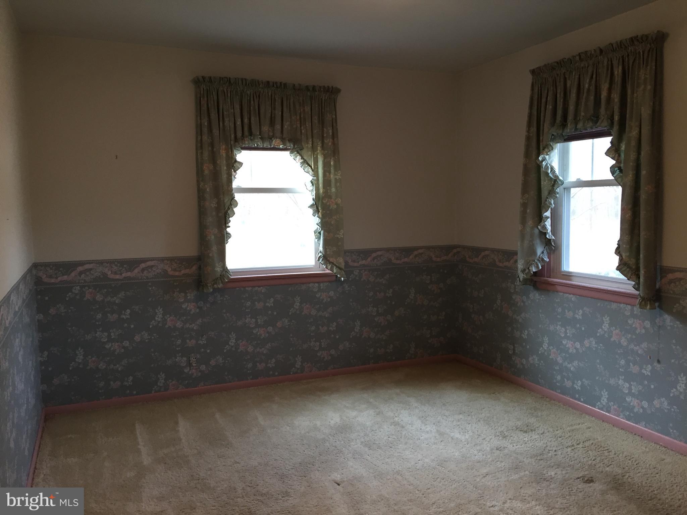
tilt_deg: -4.5
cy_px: 258
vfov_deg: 48.2
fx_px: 576
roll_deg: -0.4
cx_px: 344
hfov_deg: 61.7
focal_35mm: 29
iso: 50
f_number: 2.2
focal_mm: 4.15
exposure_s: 1/30
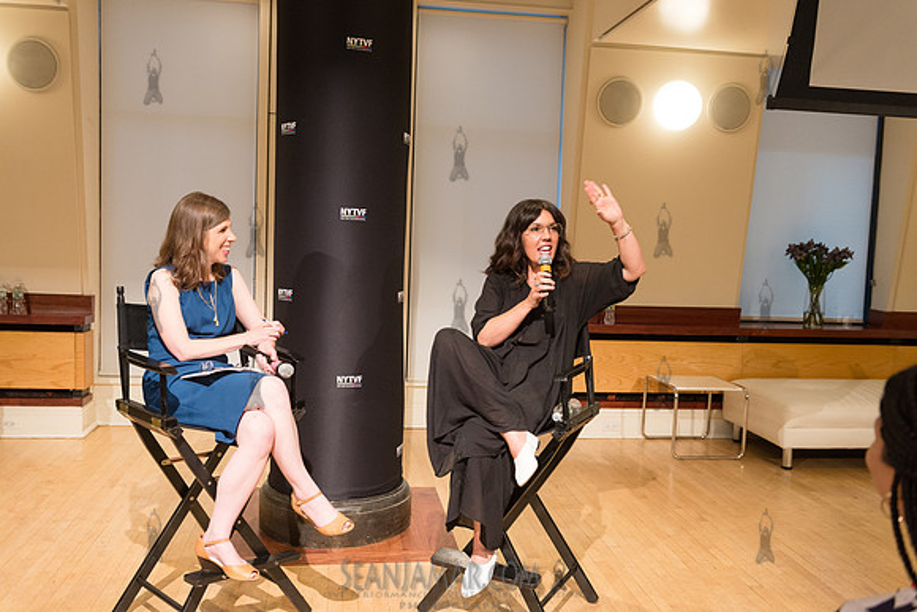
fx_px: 866
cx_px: 458
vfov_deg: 38.9
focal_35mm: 34
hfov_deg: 55.8
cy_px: 306
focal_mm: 34
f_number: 4
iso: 2500
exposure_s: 1/200
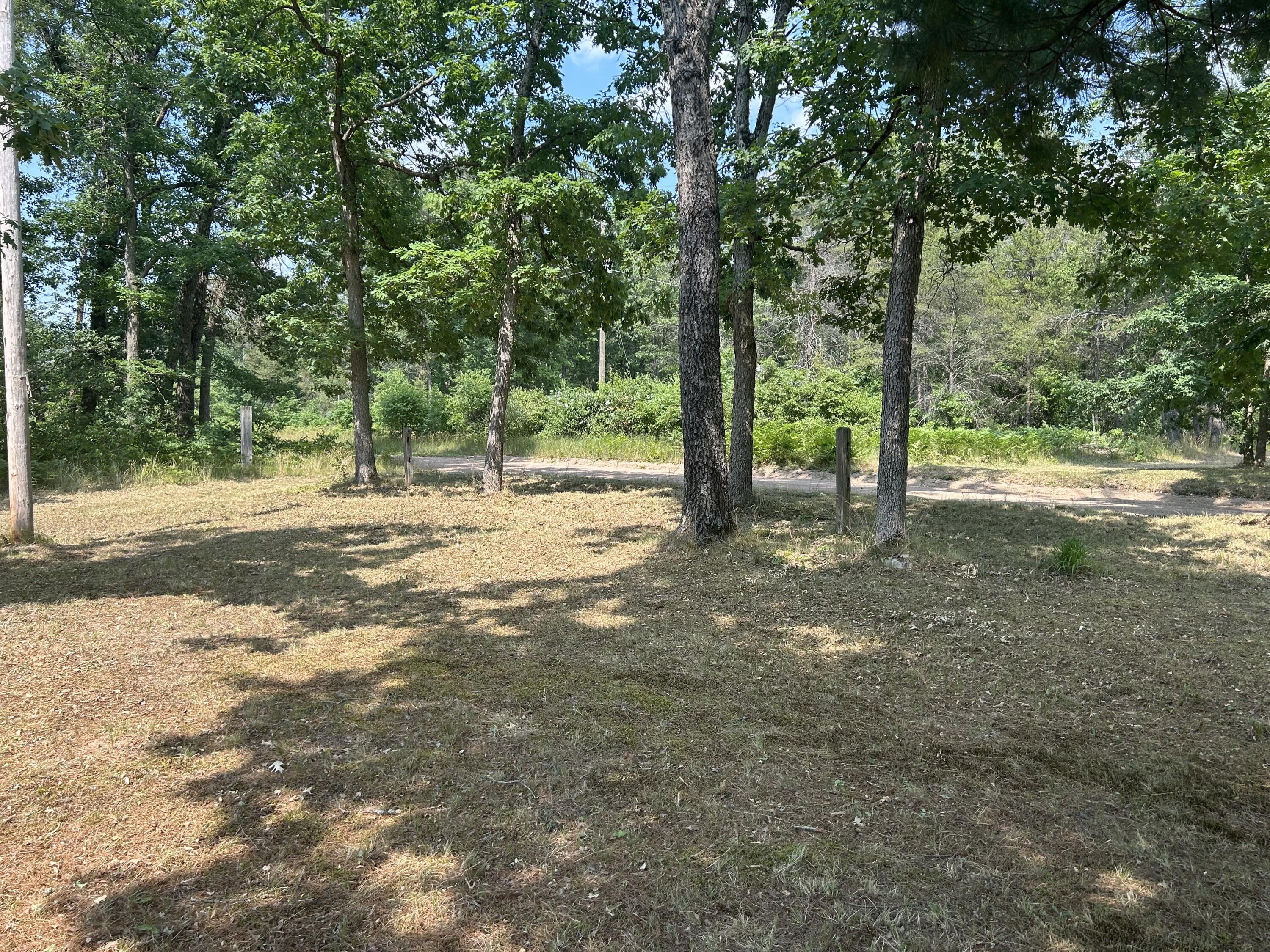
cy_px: 476
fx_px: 954
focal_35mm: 26
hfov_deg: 67.3
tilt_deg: -3.3
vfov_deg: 53.1
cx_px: 635
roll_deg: -0.2
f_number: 1.5
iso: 50
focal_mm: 5.7
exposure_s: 1/924
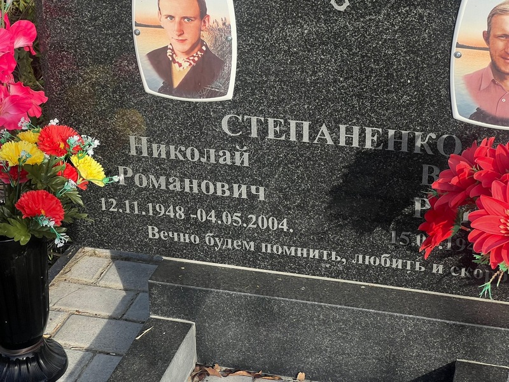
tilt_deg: -25.9
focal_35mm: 77
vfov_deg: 19.1
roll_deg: +1.7
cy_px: 191
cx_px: 254
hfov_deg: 25.3
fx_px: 1132
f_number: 2.8
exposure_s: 1/595
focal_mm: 9
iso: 32
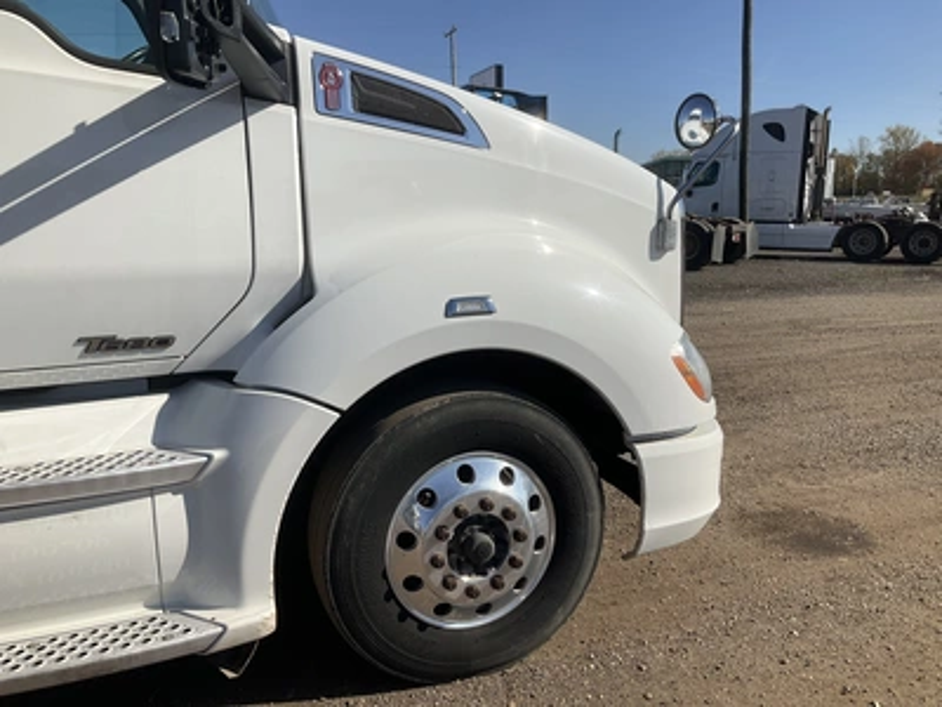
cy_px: 354
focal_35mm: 29
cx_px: 471
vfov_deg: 48.2
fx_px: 789
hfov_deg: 61.7
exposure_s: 1/3125
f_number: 1.8
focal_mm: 3
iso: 25
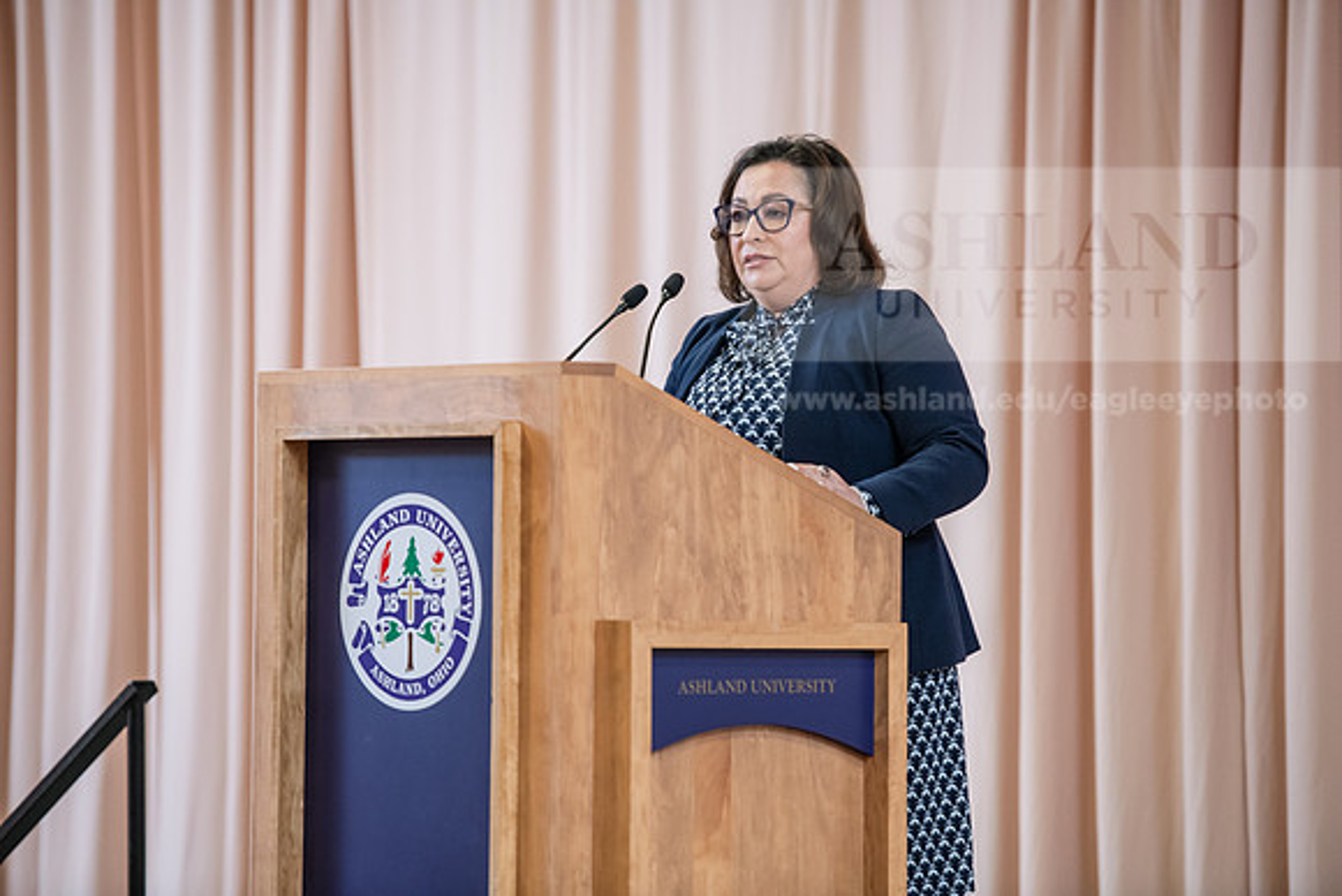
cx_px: 671
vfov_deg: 8.1
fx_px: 6338
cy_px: 448
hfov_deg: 12.1
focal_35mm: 170
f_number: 3.2
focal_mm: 170
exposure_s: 1/160
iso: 1600
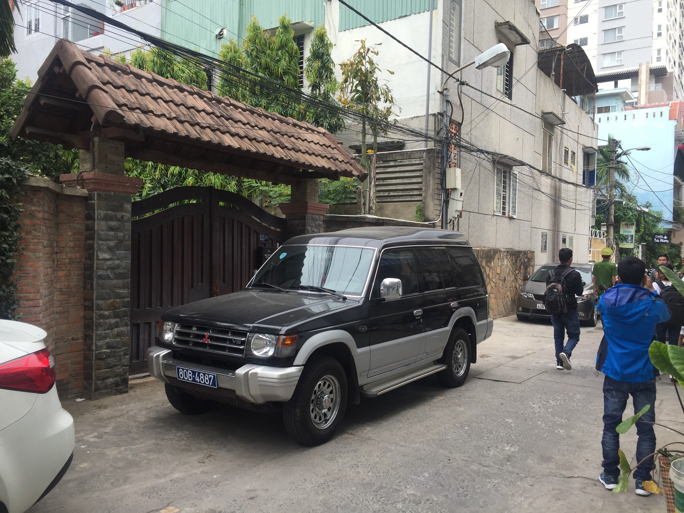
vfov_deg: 48.2
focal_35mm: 29
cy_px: 256
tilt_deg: +1.1
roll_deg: -1.6
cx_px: 342
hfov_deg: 61.7
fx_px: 573
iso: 32
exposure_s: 1/439
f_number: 2.2
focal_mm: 4.15
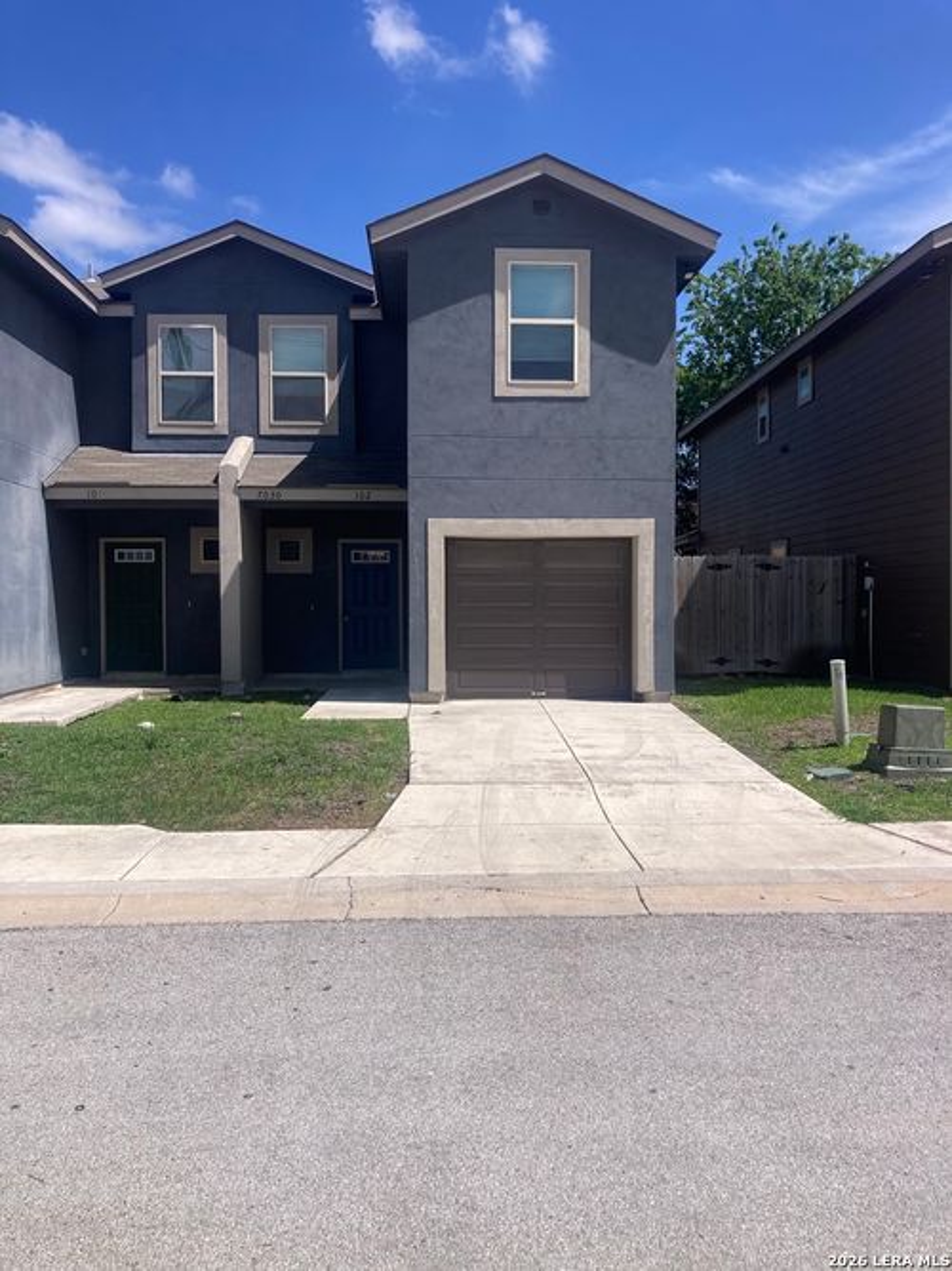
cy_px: 636
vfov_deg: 63.5
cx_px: 476
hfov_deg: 49.7
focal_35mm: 28
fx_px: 1027
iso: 20
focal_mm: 3.99
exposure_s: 1/3472
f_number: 1.8
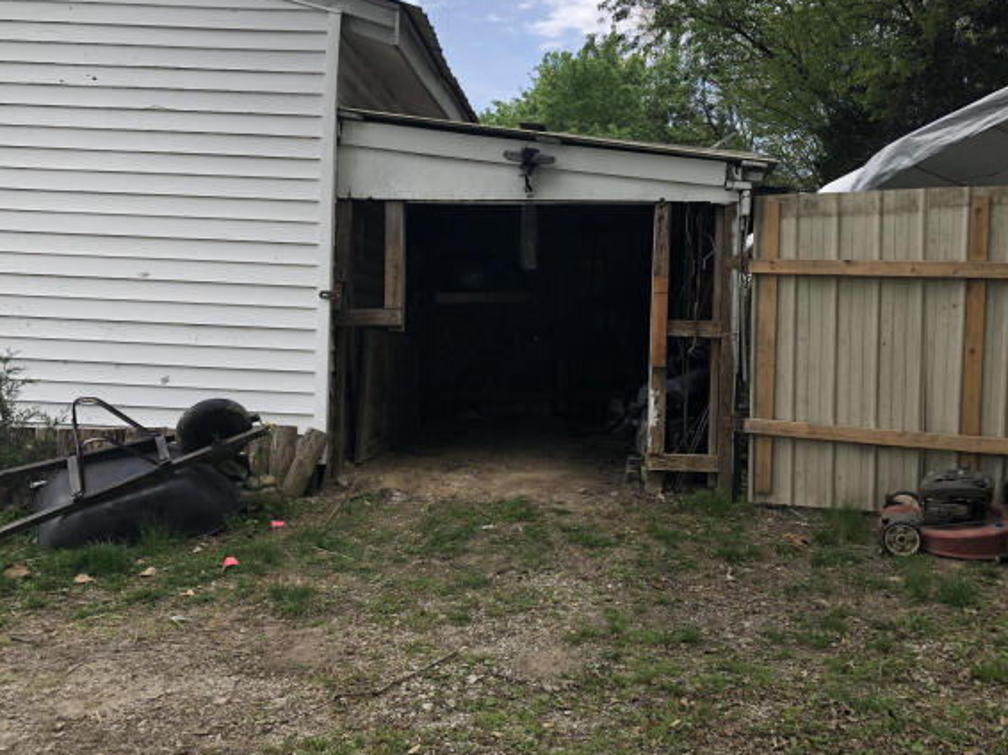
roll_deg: -1.4
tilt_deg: +0.7
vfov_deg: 42.9
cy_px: 363
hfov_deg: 55.3
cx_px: 549
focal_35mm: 33
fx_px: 961
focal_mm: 3.99
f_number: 1.8
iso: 20
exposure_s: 1/1946
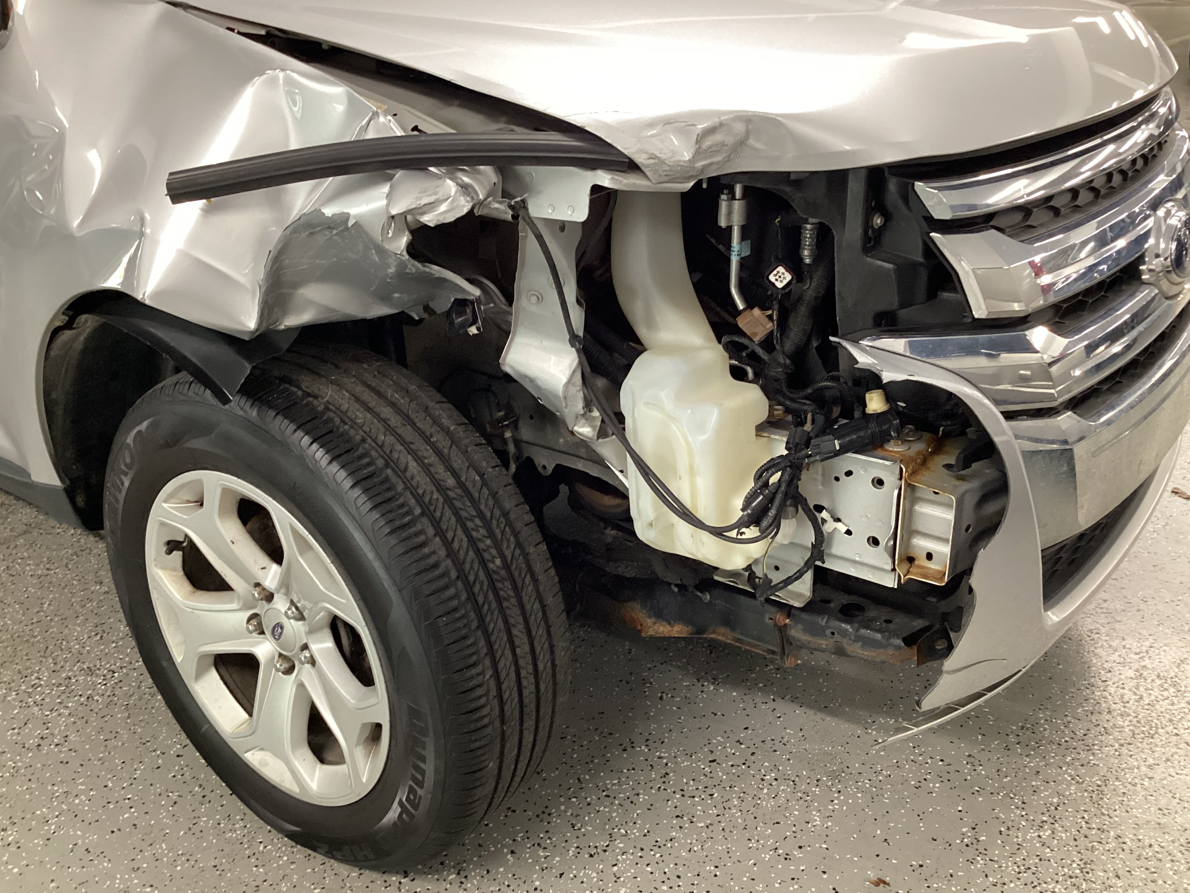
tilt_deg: -25.4
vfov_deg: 44.2
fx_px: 1100
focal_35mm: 32
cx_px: 580
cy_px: 445
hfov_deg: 56.8
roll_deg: +2.6
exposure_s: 1/50
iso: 320
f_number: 2.4
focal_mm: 3.3
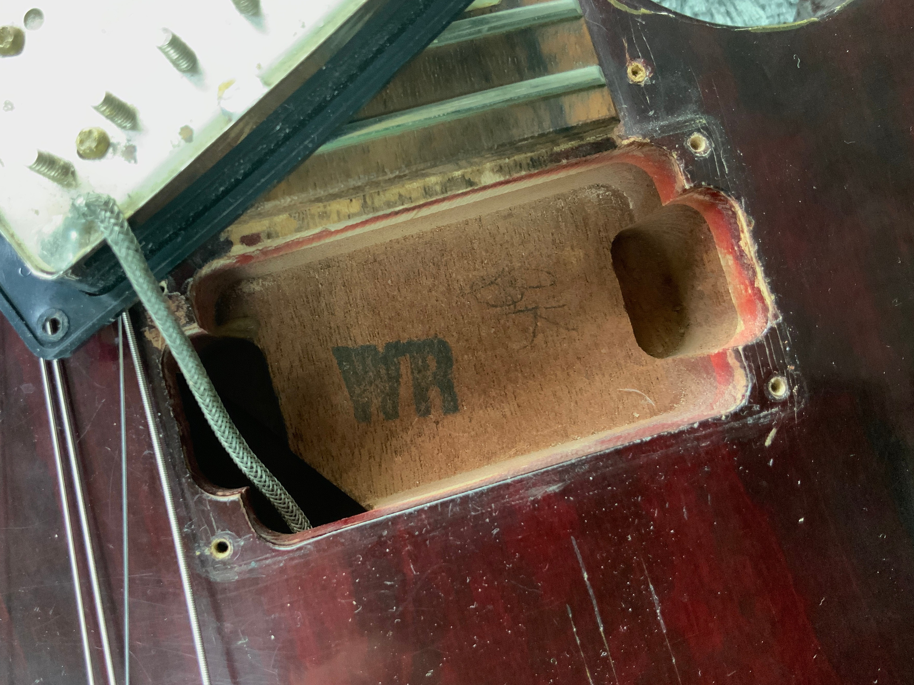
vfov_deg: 42.9
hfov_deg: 55.2
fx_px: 871
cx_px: 406
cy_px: 333
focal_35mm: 33
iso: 250
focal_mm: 3
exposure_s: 1/33
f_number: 1.8
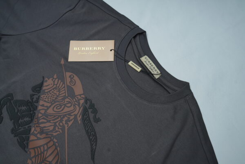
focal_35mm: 28
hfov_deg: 65.5
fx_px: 191
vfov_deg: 46.4
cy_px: 82
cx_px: 122
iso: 320
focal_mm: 28
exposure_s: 1/200
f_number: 6.3
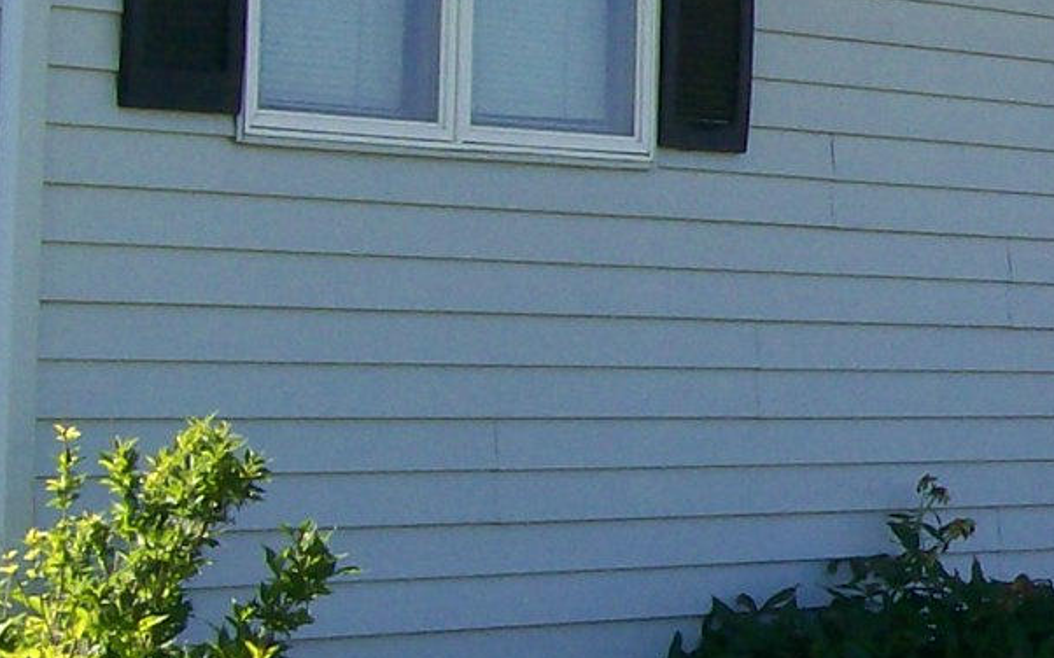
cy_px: 163
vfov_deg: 9.0
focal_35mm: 146
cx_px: 1369
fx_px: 4193
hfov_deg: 13.8
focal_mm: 6
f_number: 4.8
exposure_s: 1/268
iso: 80
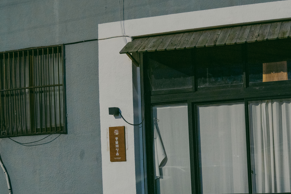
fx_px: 396
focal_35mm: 49
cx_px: 289
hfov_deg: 36.4
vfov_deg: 27.1
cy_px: 150
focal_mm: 24
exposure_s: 1/30
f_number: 5
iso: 3200
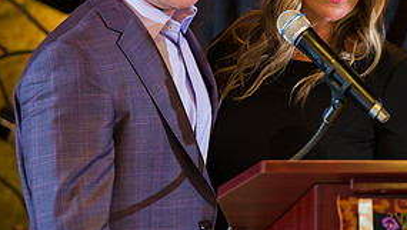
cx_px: 334
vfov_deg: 3.6
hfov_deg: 6.4
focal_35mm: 334
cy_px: 76
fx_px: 3608
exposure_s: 1/200
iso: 1600
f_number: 3.2
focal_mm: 150
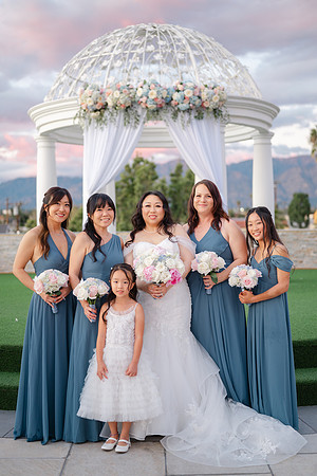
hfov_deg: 27.0
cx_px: 158
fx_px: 660
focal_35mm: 50
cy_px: 238
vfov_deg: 39.6
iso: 64
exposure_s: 1/60
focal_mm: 50
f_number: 1.8
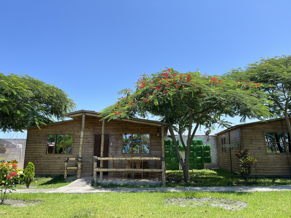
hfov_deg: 67.3
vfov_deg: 53.1
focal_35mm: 26
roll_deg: -0.2
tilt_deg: +11.1
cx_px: 146
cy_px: 109
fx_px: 219
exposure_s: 1/1096
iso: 50
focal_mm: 5.1
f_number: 1.6
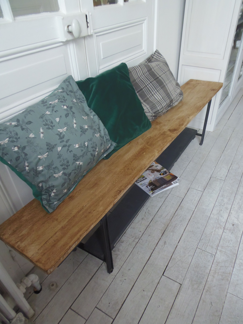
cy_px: 162
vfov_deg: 71.6
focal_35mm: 24
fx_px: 225
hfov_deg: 56.8
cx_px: 122
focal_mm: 4.3
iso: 160
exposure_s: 1/30
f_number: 2.9
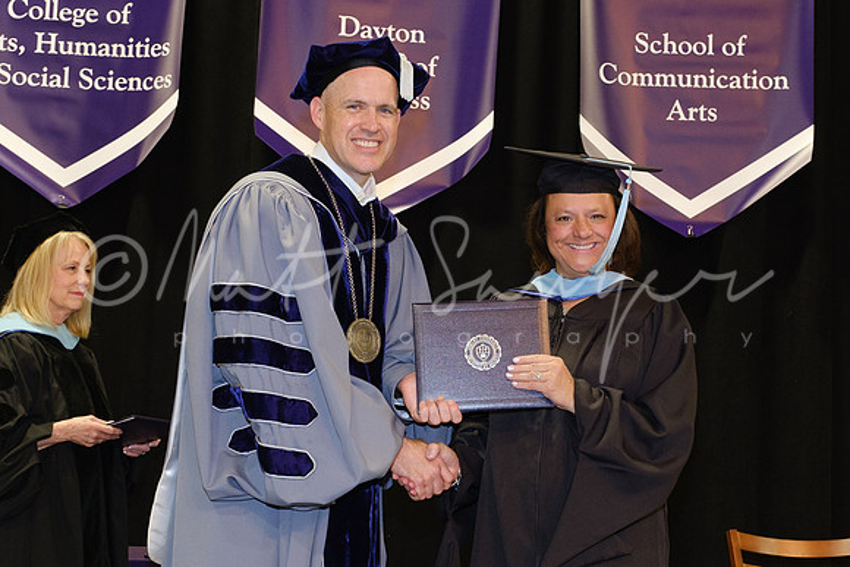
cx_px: 499
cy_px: 370
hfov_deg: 35.6
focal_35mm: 56
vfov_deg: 24.1
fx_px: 1321
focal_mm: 24.9
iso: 1250
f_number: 4
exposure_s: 1/125
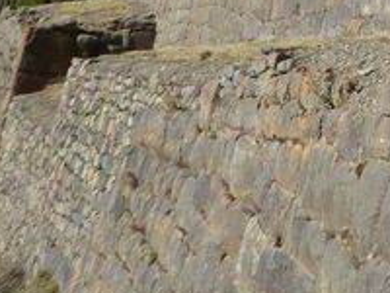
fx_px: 1217
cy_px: -47
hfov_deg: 15.3
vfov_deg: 13.4
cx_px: 739
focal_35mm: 108
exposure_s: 1/1000
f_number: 3.4
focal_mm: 4.7
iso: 80
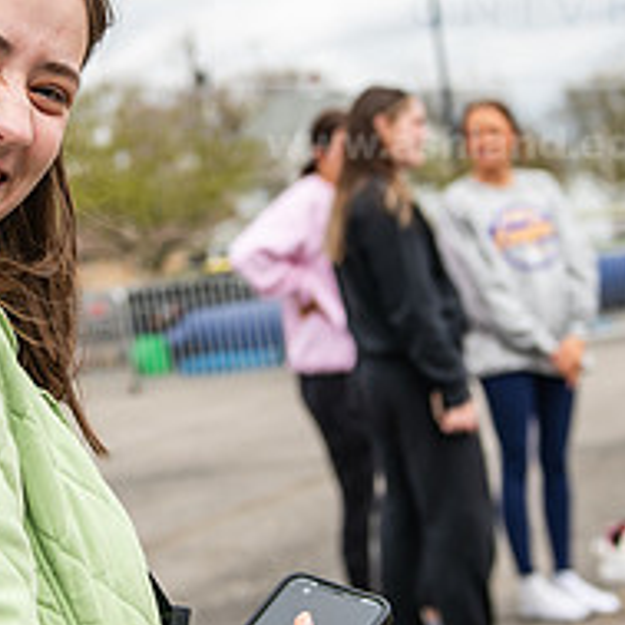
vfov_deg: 17.5
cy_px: 213
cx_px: 116
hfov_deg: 17.4
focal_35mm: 99
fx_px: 2022
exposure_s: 1/1250
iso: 100
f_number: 3.2
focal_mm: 38
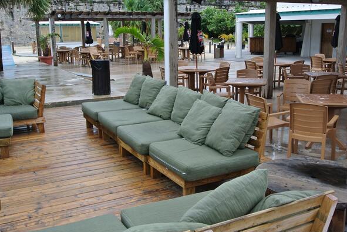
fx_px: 376
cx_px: 178
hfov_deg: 49.5
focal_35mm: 39
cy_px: 116
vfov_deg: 34.3
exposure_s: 1/250
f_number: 4
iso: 100
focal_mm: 13.6
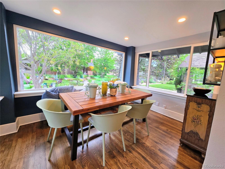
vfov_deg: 89.9
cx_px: 112
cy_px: 84
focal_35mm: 13
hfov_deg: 106.2
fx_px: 84
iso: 80
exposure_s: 1/60
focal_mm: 2.2
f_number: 2.2
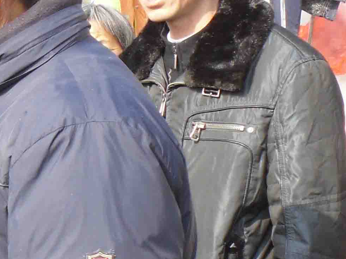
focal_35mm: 143
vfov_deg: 10.4
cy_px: 171
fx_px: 1429
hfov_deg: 12.5
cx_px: -303
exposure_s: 1/189
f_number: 3
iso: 80
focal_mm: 6.3
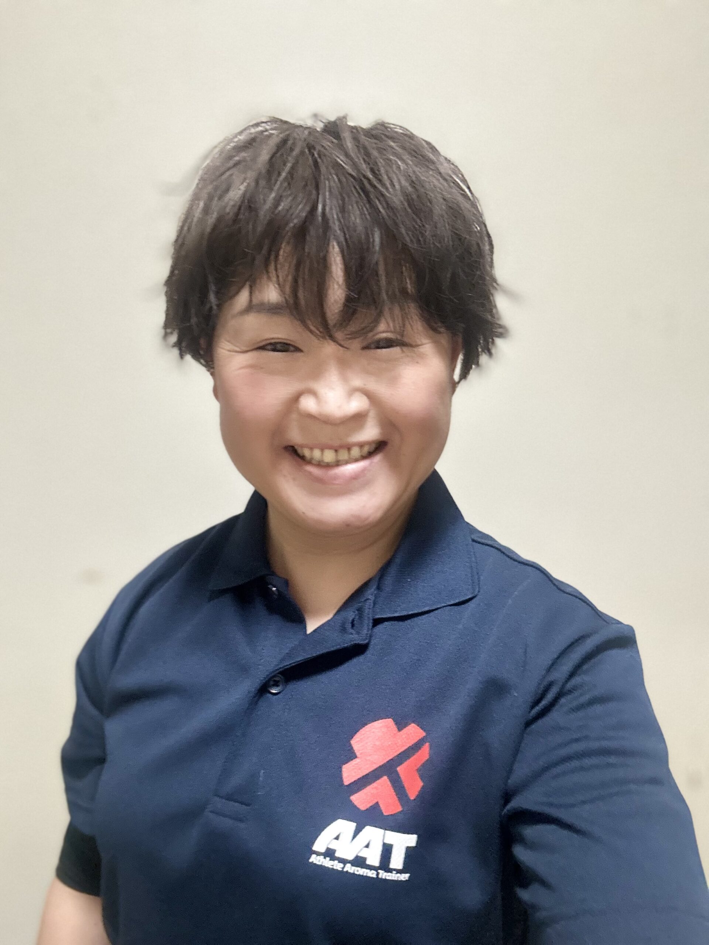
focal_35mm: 30
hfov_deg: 46.8
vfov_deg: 60.0
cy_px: 472
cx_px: 354
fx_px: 819
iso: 320
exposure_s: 1/50
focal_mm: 2.69
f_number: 1.9
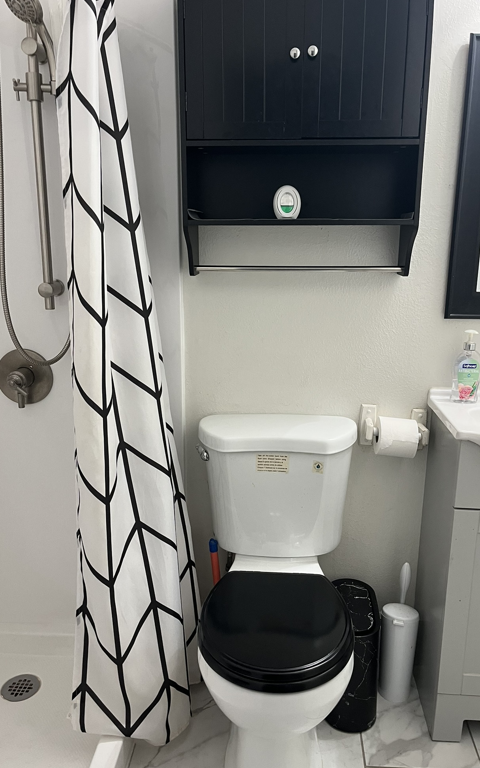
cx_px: 247
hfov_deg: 43.1
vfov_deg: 64.6
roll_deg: -2.3
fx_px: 607
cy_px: 381
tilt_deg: -15.1
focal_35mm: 29
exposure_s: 1/60
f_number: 1.6
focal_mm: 5.1
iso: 200
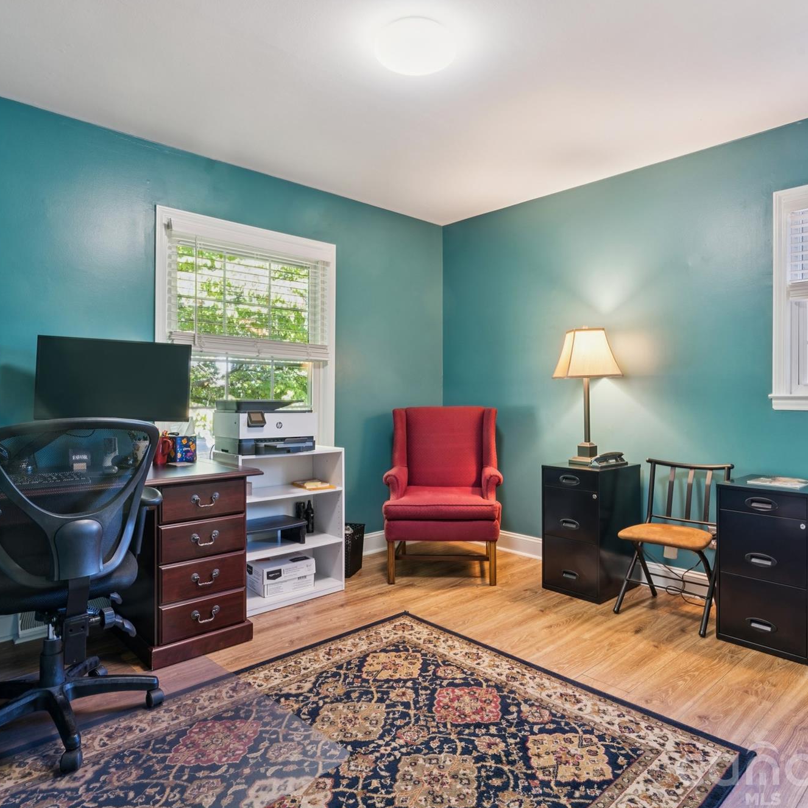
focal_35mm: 22
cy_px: 400
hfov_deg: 70.8
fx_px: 568
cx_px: 420
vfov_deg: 70.8
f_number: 13
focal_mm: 16.4
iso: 200
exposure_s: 1.6
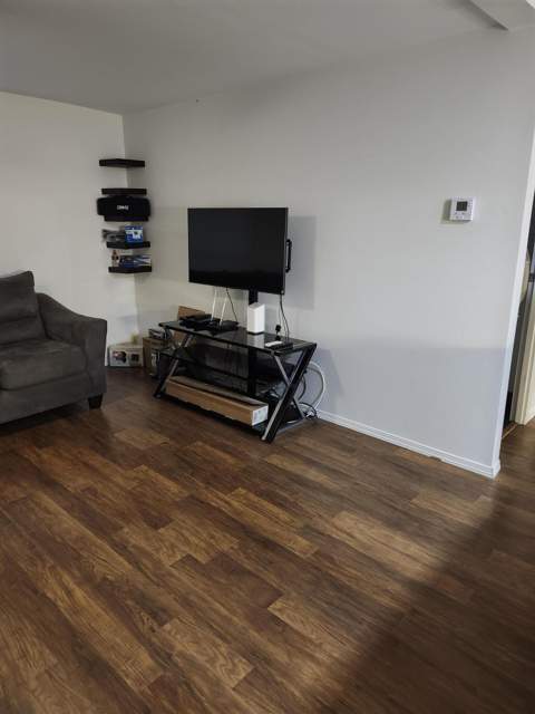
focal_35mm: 23
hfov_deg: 58.9
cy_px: 357
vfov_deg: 73.9
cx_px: 268
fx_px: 474
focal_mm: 5.54
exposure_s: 1/24
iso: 800
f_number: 1.8
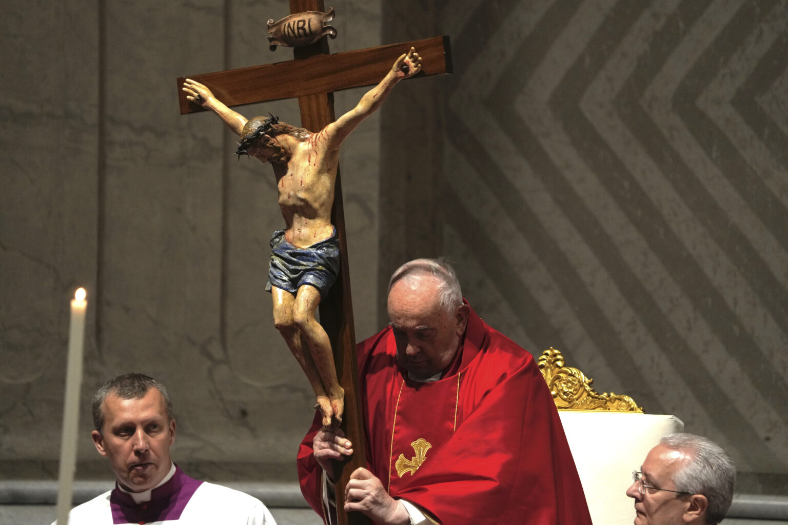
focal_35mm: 518
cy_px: 262
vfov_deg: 2.7
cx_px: 394
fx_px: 11338
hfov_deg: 4.0
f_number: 6.3
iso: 2500
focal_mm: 518
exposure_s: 1/100
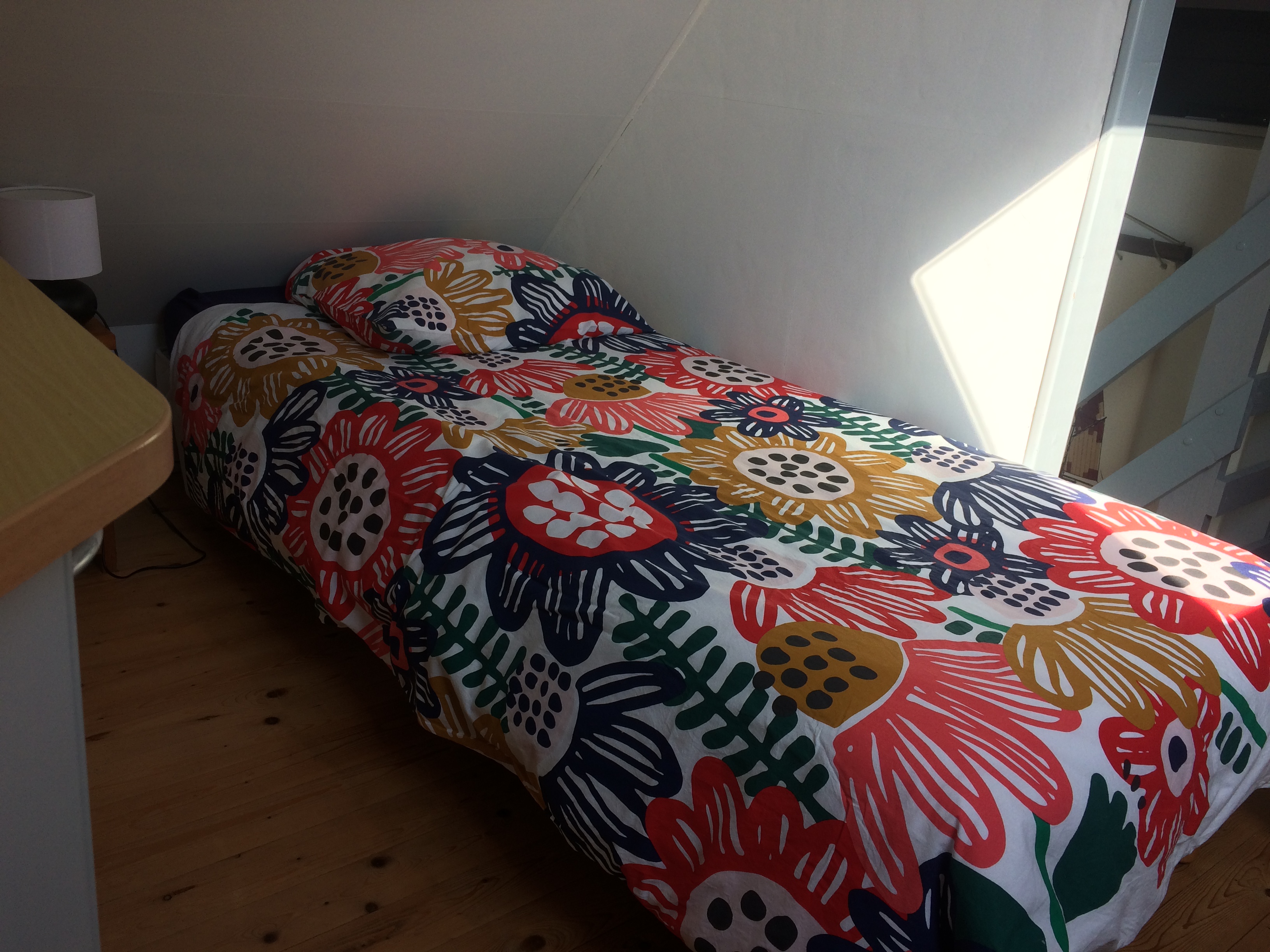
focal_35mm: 29
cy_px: 476
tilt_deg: -21.8
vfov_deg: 48.2
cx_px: 635
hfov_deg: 61.7
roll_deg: -6.3
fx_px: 1064
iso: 32
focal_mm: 4.15
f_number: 2.2
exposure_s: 1/331
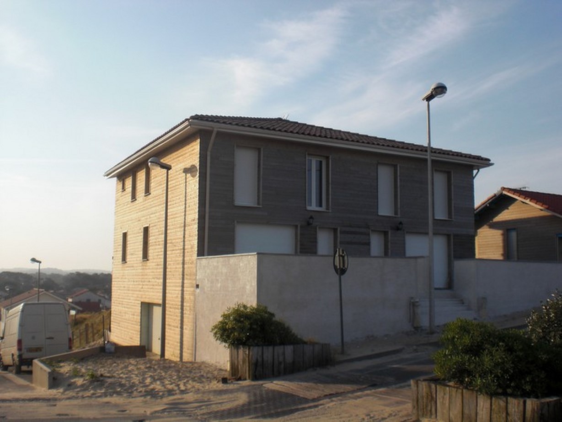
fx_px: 617
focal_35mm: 38
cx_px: 281
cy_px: 211
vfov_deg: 37.7
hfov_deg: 49.0
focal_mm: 6.3
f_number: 5.6
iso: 64
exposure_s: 1/400
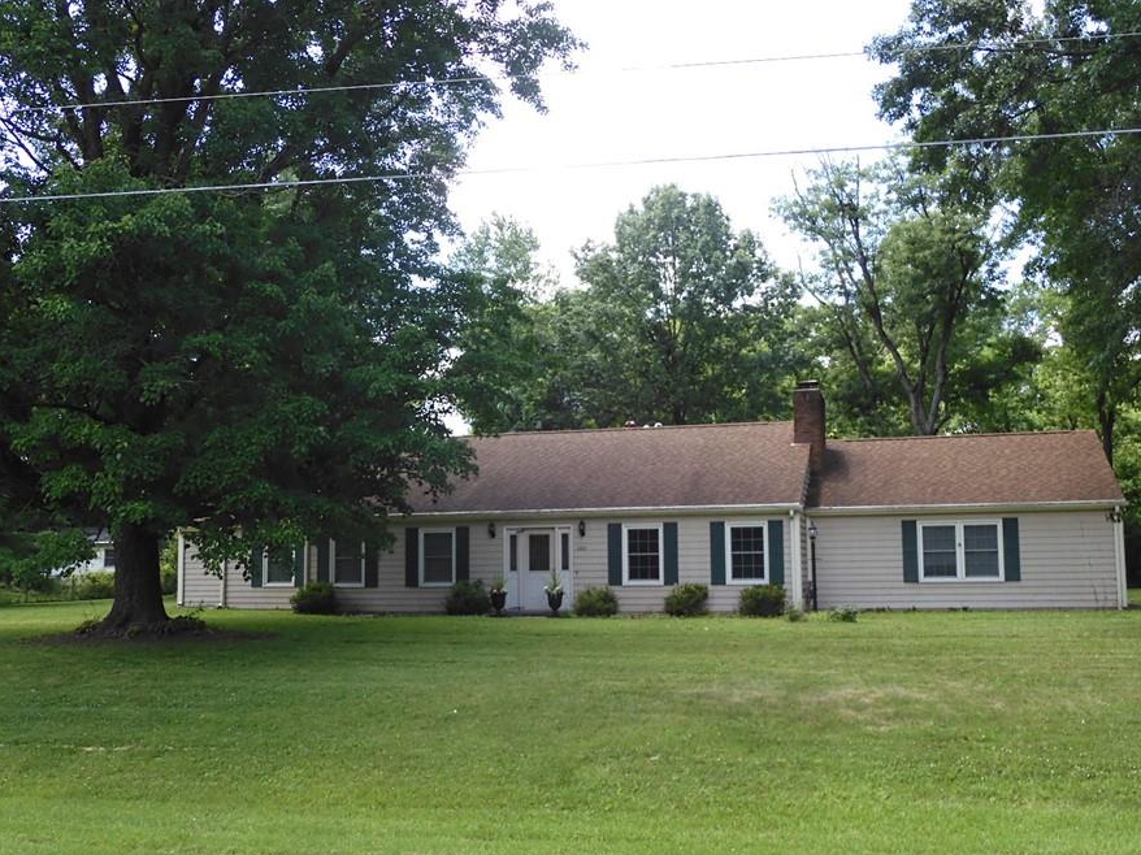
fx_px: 1153
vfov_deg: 40.7
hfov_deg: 52.6
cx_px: 602
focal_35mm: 35
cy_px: 455
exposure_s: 1/320
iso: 100
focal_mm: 5.4
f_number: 3.5
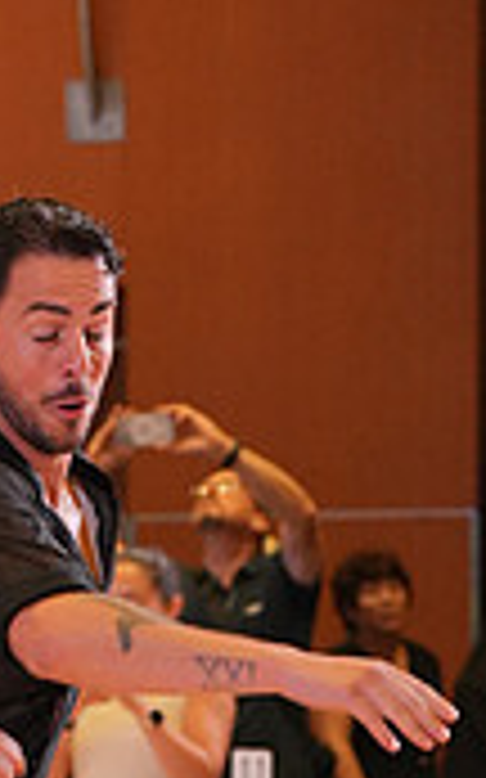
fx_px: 6087
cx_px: -367
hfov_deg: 4.5
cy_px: 1084
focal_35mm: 287
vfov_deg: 7.2
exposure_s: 1/400
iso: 3200
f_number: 5.6
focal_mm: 84
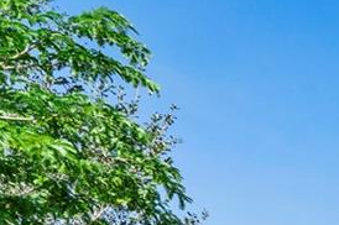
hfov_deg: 22.7
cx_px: 593
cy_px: 376
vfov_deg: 19.5
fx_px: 527
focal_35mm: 56
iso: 100
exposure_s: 1/125
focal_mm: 10
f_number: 11
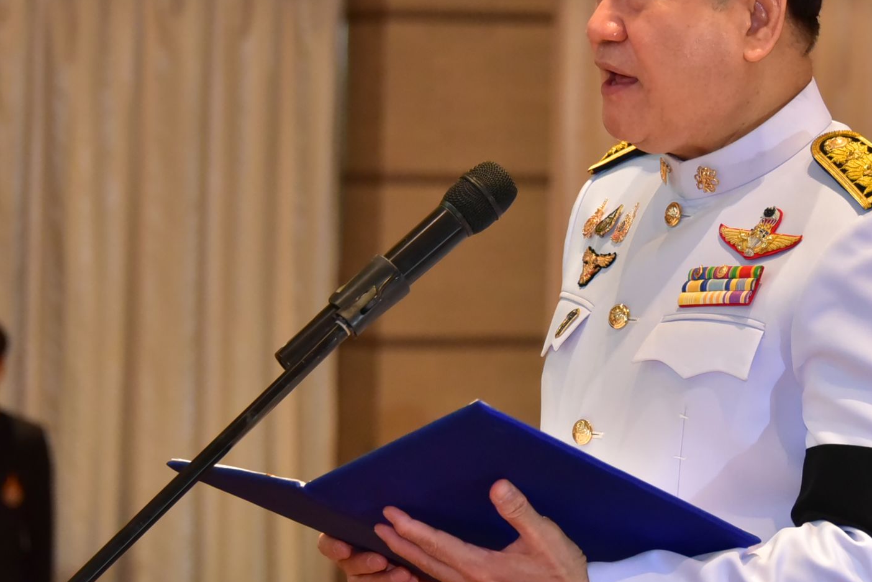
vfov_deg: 7.3
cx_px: 616
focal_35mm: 187
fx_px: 4531
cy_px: 253
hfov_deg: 11.0
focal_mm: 105
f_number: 5.6
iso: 4000
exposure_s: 1/200
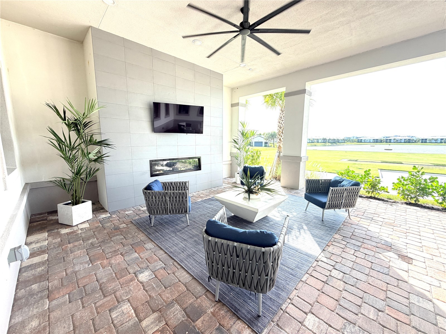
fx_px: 180
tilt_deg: -8.2
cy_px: 167
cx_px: 223
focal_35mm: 14
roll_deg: +0.1
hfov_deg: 102.1
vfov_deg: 85.7
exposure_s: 1/121
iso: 80
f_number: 2.2
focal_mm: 2.22
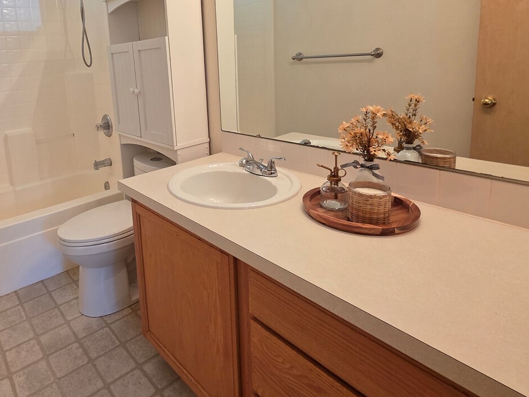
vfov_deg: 59.3
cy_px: 123
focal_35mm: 22
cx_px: 167
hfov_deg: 73.5
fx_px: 336
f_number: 1.9
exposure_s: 1/120
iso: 250
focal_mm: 2.2
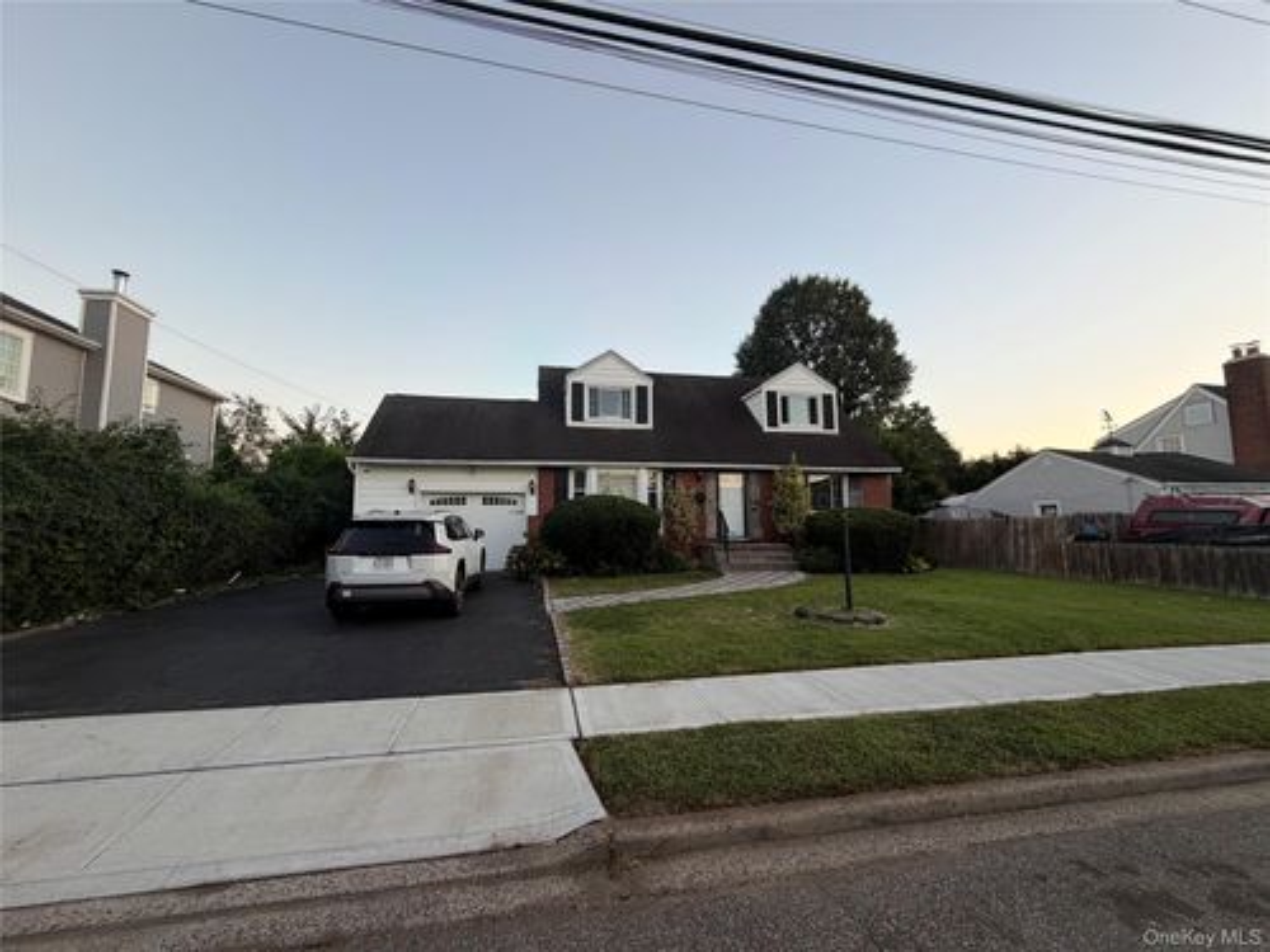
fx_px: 514
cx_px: 635
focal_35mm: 14
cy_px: 476
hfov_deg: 102.1
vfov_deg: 85.7
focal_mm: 2.22
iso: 100
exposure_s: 1/121
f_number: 2.2
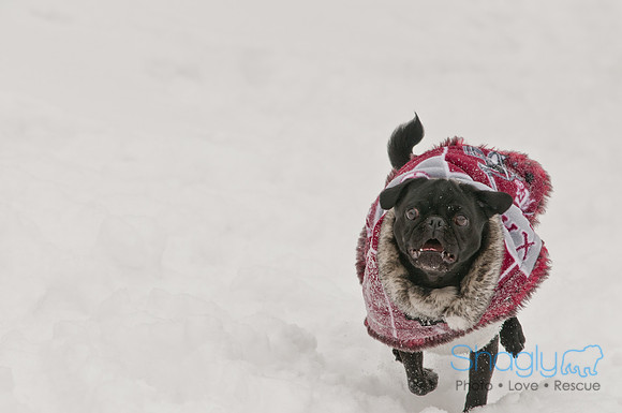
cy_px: 206
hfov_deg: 6.9
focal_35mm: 300
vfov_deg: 4.6
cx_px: 311
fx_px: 5176
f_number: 5.6
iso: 200
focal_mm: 200
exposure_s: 1/1250
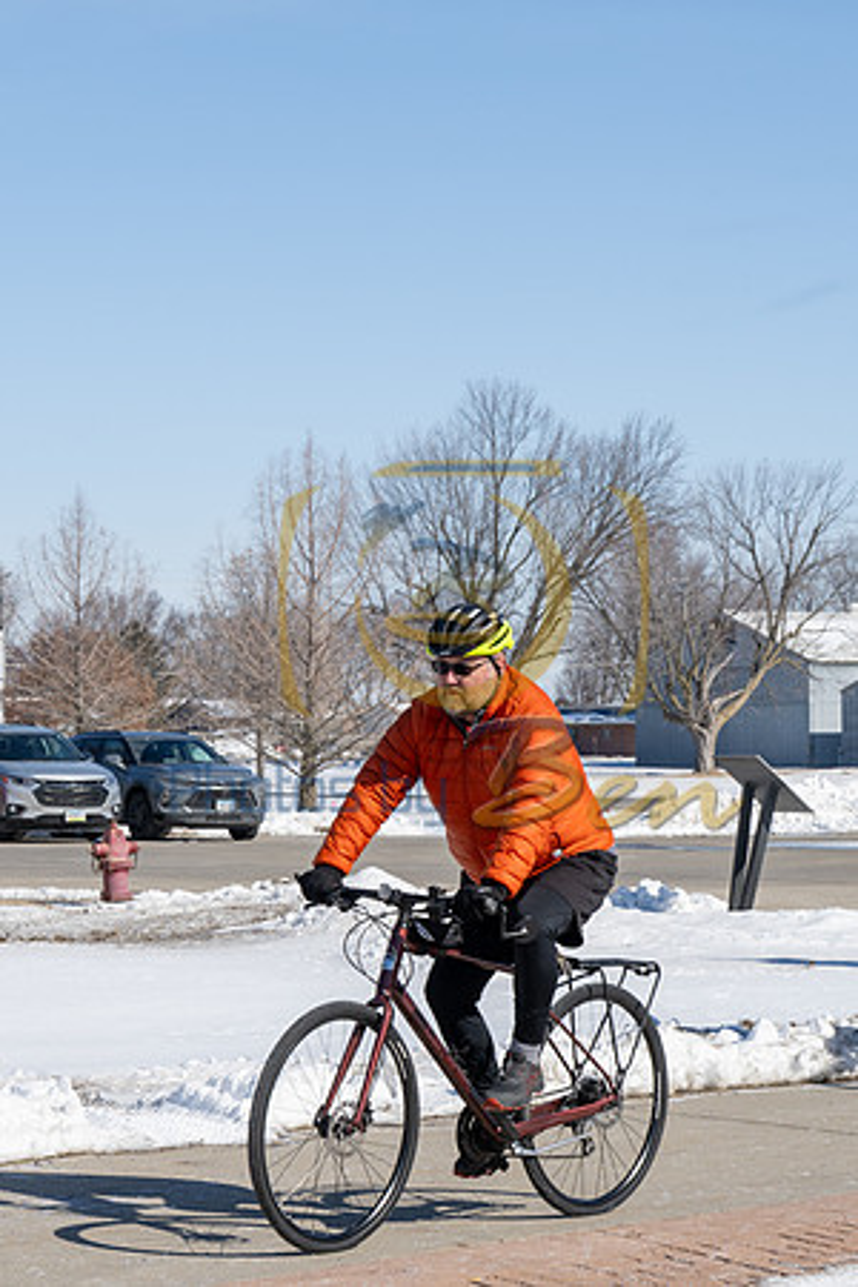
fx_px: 3852
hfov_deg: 12.7
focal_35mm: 108
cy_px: 627
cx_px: 407
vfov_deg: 19.0
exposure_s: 1/500
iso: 250
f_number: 10
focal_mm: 70
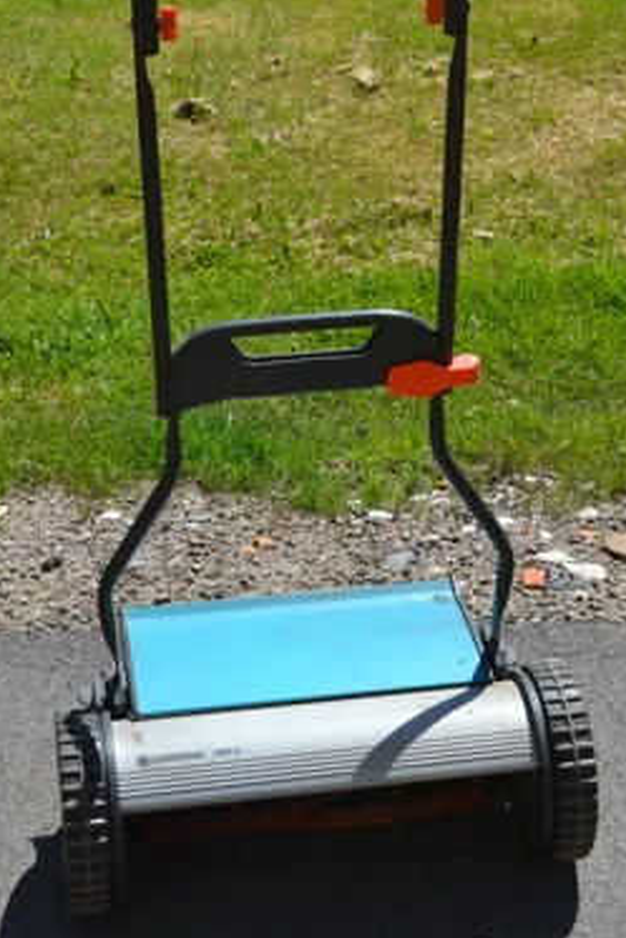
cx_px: 312
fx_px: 2137
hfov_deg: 16.7
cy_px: 289
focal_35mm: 82
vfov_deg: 24.6
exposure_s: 1/250
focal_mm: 34
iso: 100
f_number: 8
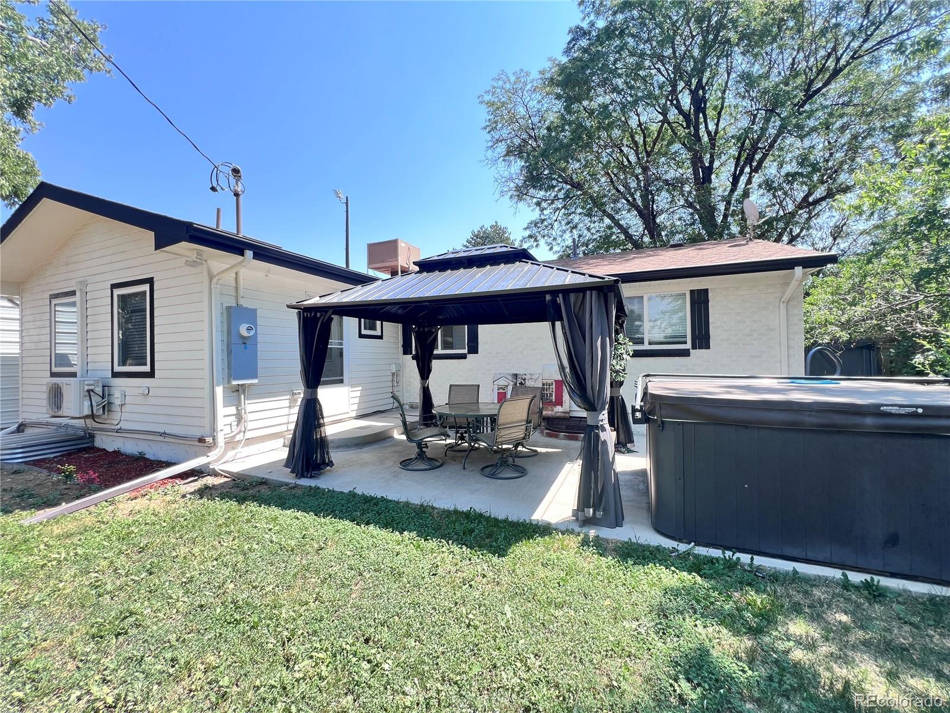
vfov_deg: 89.9
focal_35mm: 13
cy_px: 356
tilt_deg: +0.7
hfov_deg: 106.2
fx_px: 357
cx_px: 475
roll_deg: +0.9
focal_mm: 1.57
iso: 32
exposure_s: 1/185
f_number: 1.8
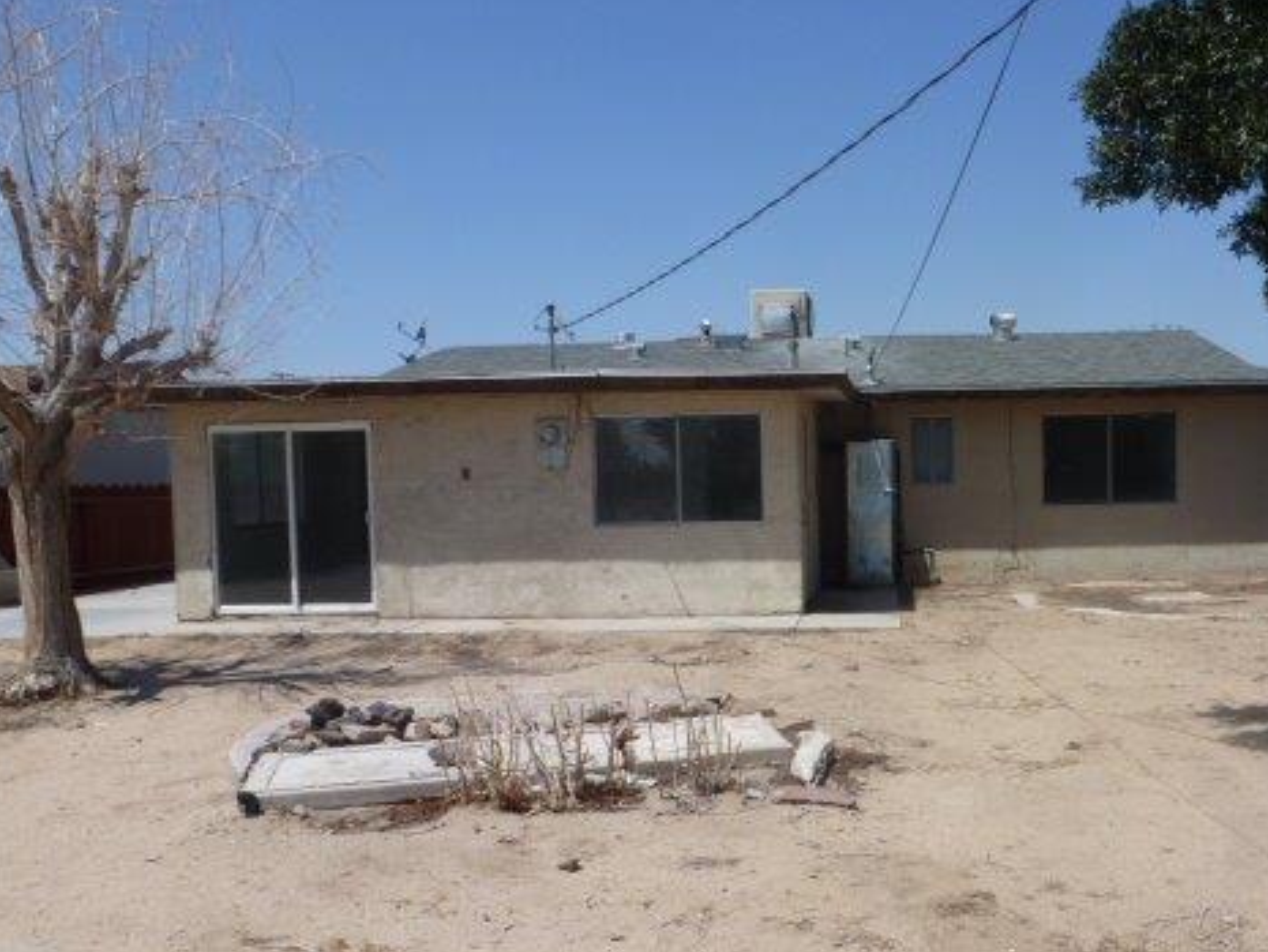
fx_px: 1209
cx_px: 843
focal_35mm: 33
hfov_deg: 54.3
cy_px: 540
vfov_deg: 42.9
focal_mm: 4.3
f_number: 5.6
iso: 100
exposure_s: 1/500
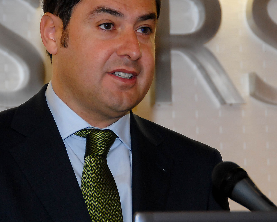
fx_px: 2311
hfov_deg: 6.9
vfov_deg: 5.5
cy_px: 81
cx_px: 122
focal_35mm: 282
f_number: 5.3
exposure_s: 1/125
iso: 400
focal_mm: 105
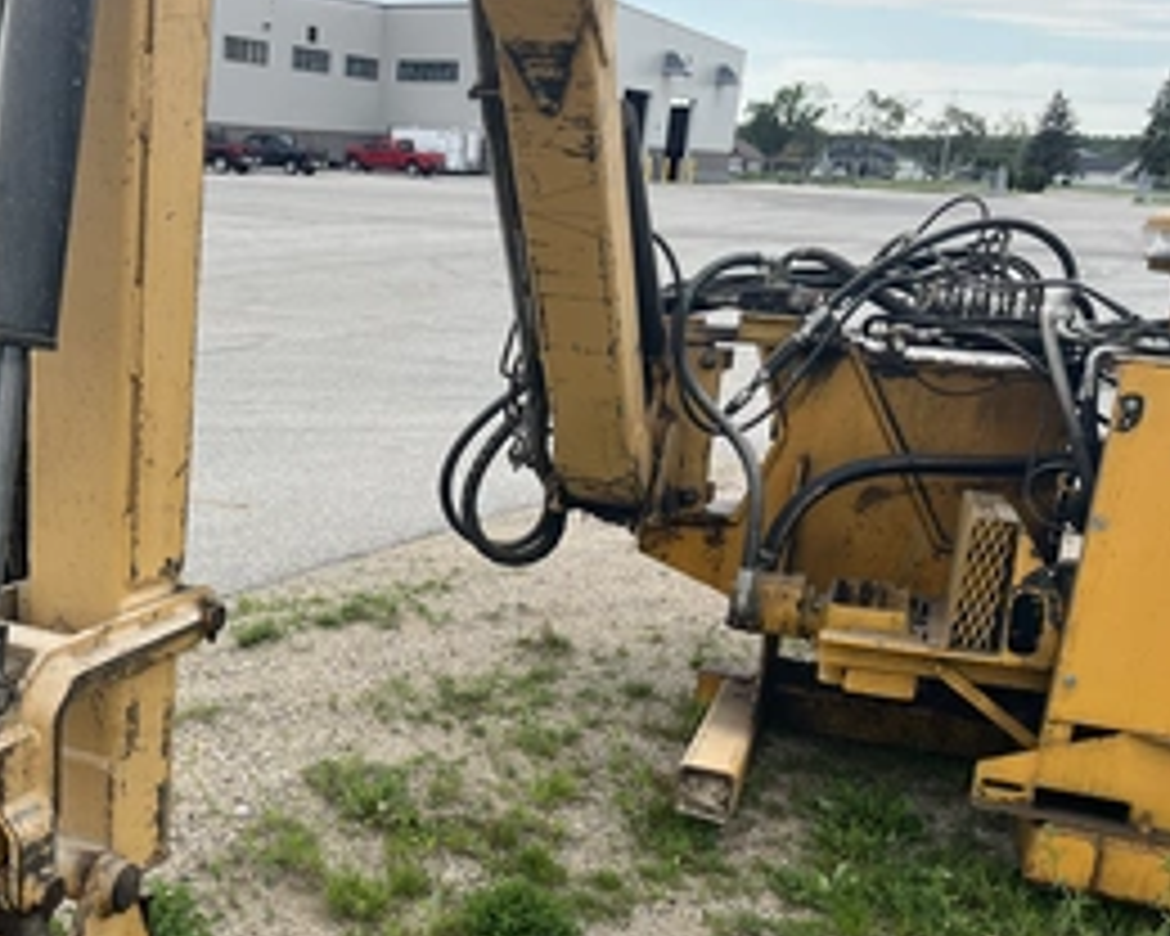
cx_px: 292
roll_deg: -3.0
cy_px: 585
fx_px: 1350
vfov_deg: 38.0
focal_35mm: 39
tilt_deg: -18.3
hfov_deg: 45.2
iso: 50
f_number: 1.6
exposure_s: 1/577
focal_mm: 5.1
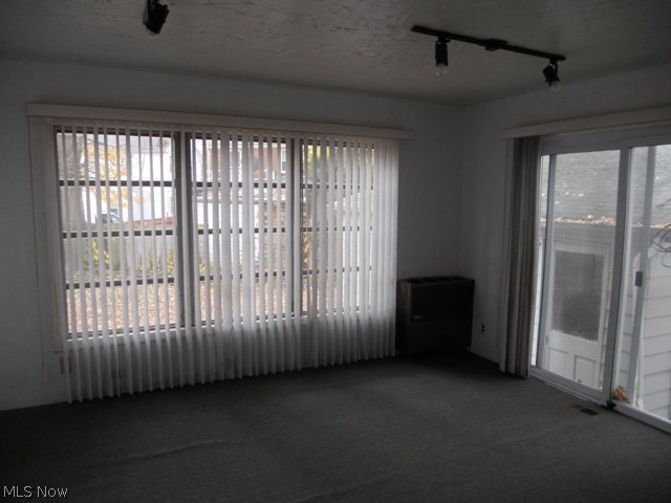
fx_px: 523
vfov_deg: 51.4
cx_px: 336
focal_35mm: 27
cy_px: 252
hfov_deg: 65.3
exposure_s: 1/30
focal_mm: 4.9
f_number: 3.2
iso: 100
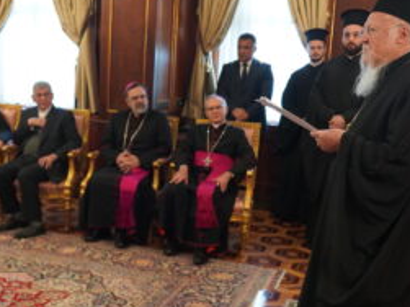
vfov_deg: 29.0
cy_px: 181
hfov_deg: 38.0
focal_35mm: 50
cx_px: 155
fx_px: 592
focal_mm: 29
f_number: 4
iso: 3200
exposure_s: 1/160
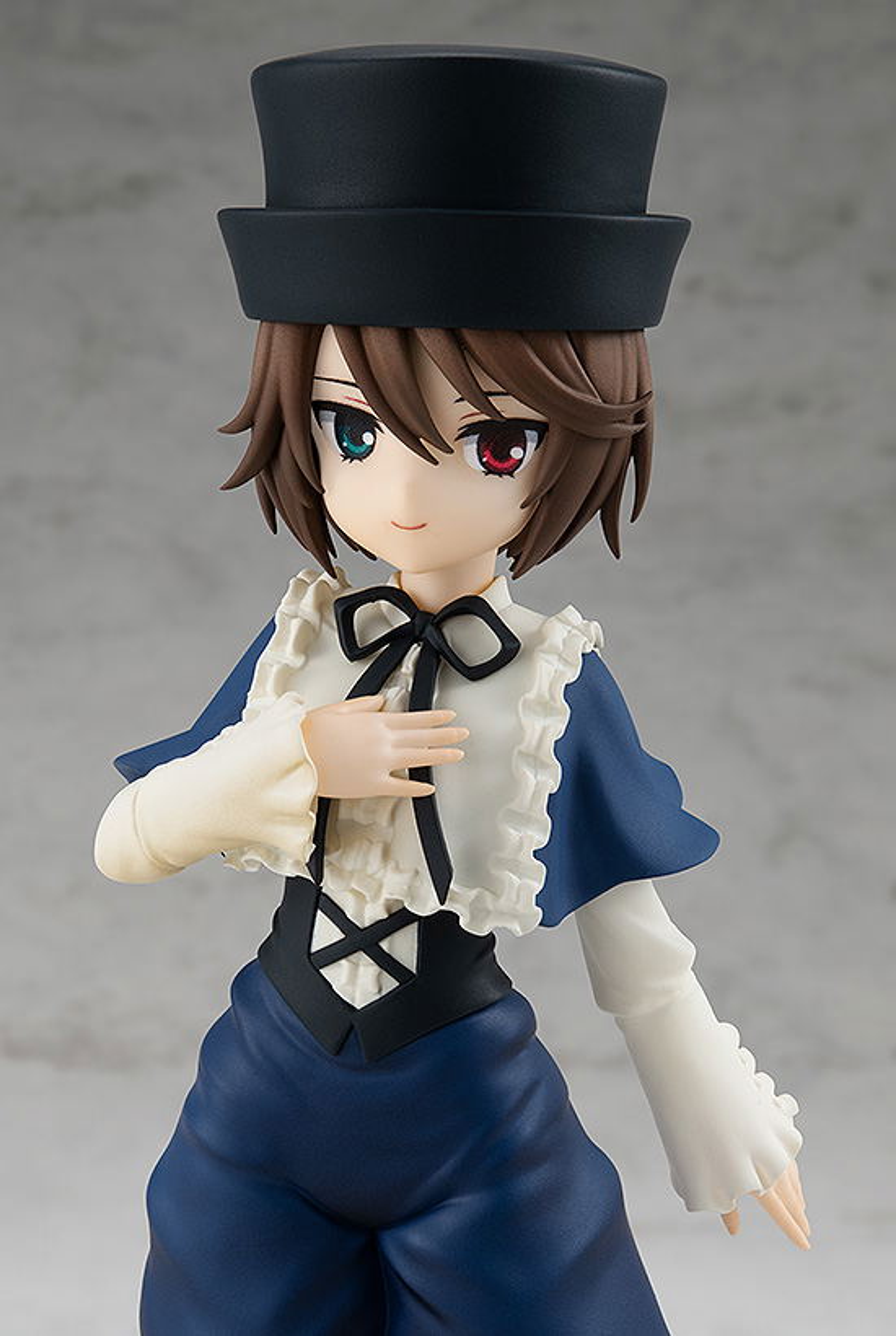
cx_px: 448
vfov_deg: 30.5
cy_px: 668
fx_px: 2453
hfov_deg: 20.7
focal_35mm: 66
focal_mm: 60
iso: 160
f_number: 16
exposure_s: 1/20
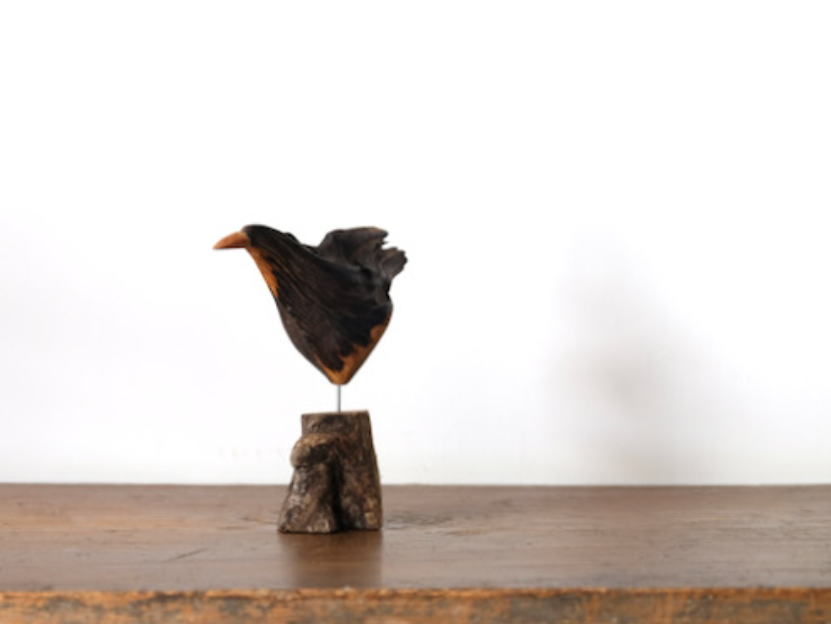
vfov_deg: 21.3
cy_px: 307
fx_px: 1657
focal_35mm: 69
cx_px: 327
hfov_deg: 28.1
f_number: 3.6
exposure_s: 1/6.5
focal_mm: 39
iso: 200
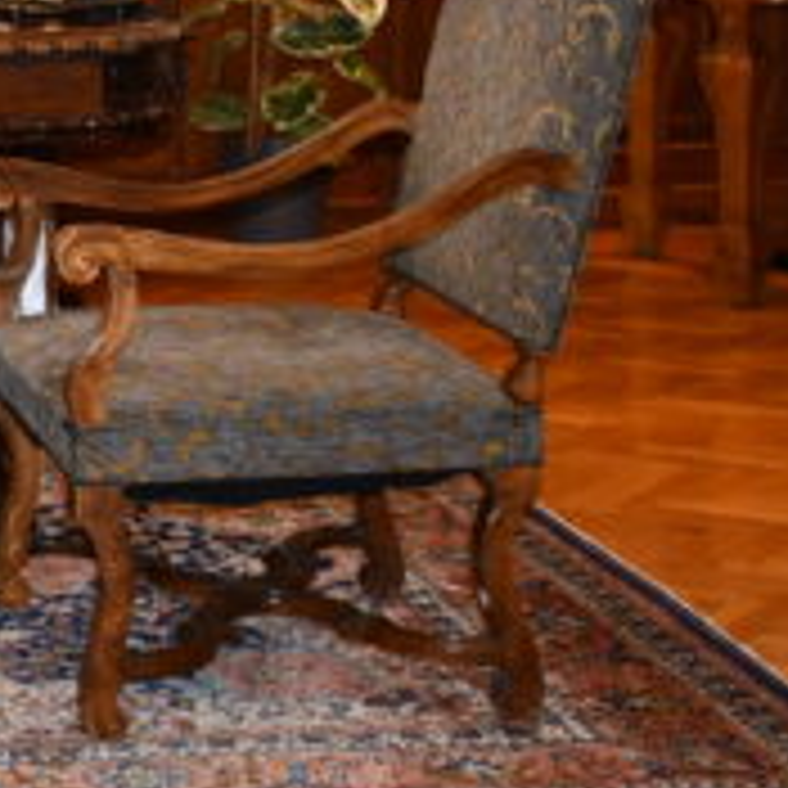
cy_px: 5
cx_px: -603
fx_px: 3168
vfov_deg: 14.0
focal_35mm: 123
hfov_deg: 12.9
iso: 800
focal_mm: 22
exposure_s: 1/60
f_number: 3.5
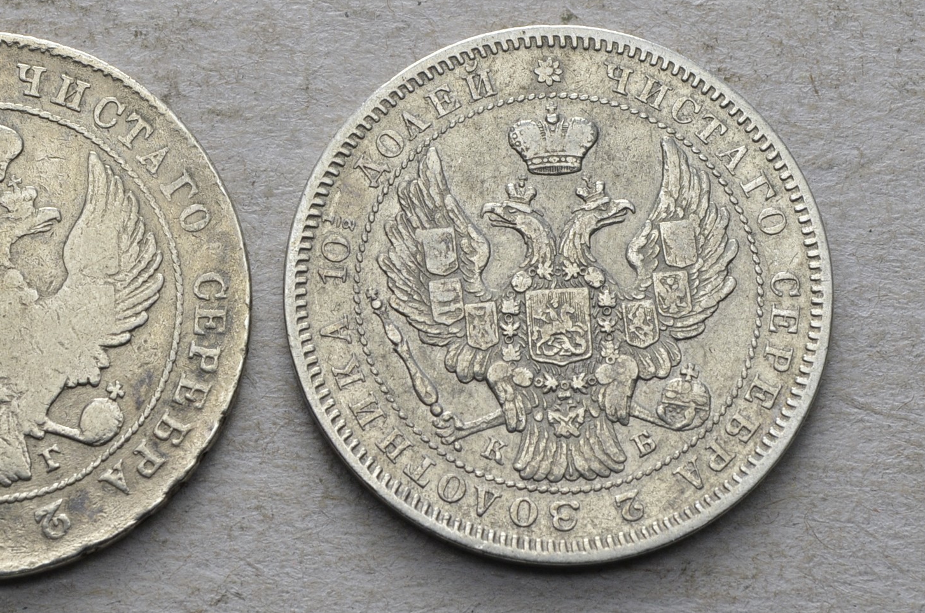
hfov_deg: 14.6
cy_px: 283
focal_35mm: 140
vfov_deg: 9.8
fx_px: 3586
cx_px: 242
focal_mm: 55
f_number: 14
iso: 400
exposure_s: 1/250
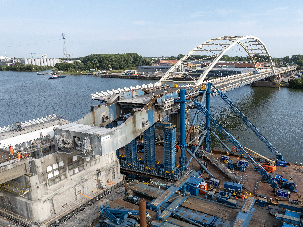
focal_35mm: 24
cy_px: 114
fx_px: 210
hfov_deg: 71.6
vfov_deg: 56.8
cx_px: 152
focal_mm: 12.29
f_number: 2.8
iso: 110
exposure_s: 1/2000
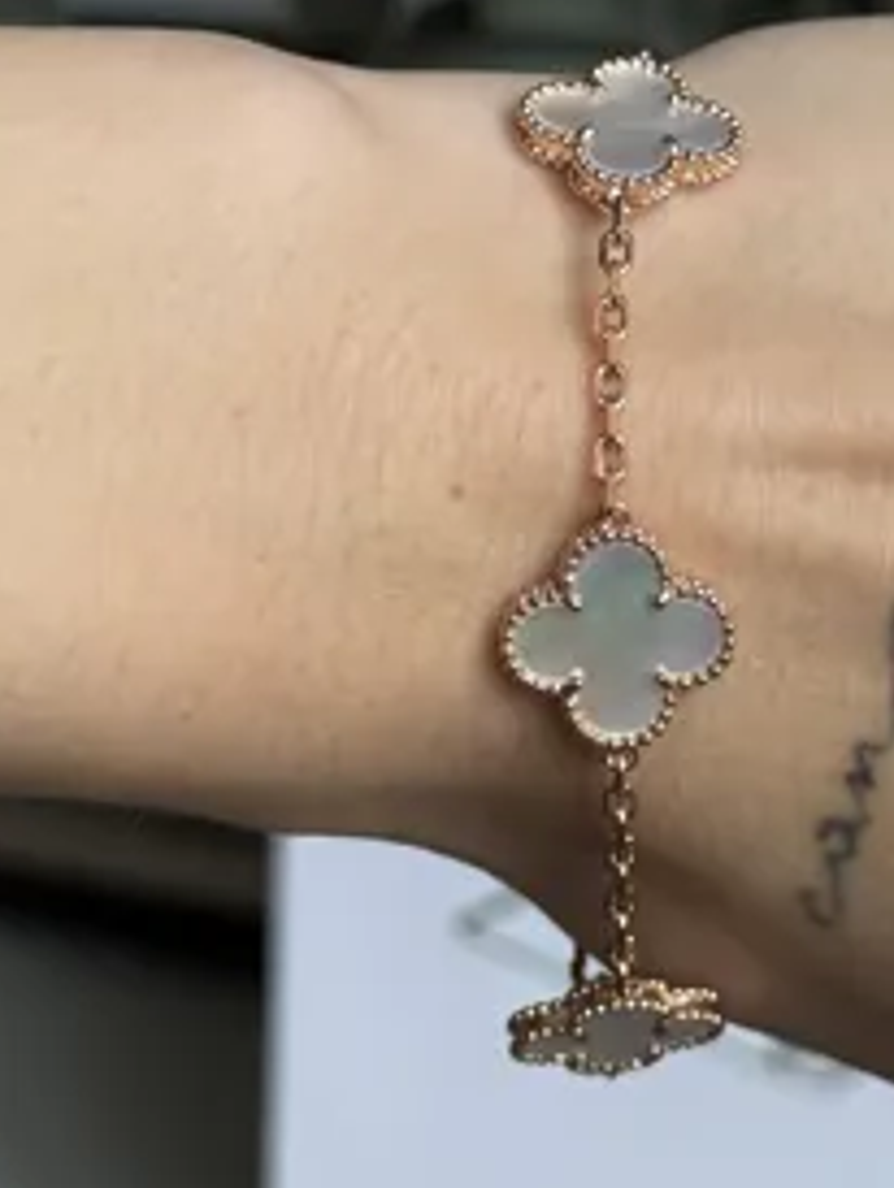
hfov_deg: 17.6
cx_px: 582
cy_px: 395
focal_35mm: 84
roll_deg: +1.4
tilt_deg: -14.8
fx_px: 2888
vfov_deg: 23.2
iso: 160
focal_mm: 6.76
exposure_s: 1/60
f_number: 1.78
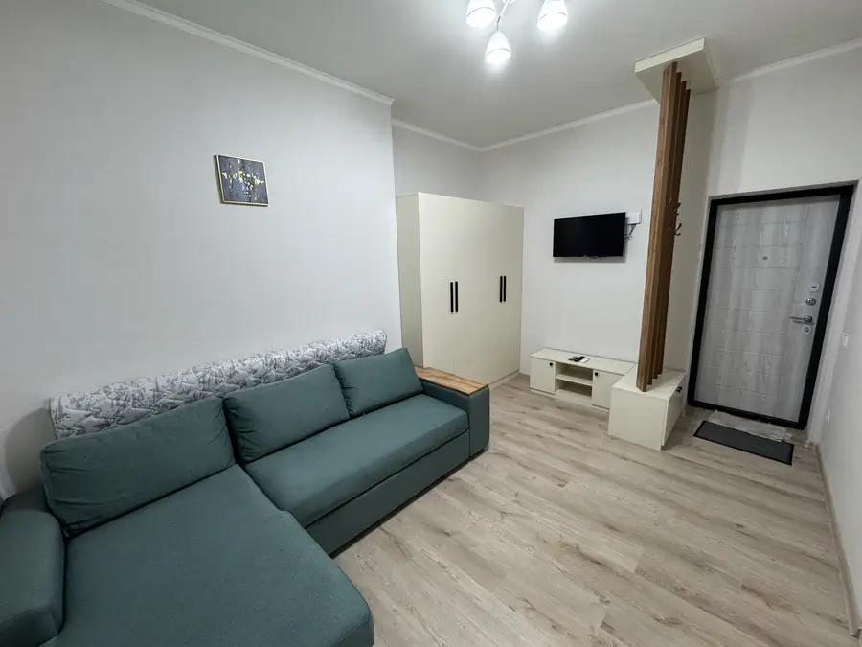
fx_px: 349
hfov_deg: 102.1
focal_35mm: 14
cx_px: 431
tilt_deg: -10.9
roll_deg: +2.1
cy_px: 324
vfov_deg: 85.7
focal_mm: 2.22
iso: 200
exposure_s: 1/100
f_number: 2.2
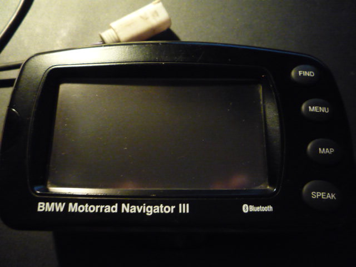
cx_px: 178
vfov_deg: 46.8
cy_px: 134
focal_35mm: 30
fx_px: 309
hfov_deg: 60.0
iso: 800
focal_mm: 5.2
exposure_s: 1/8
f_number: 3.3
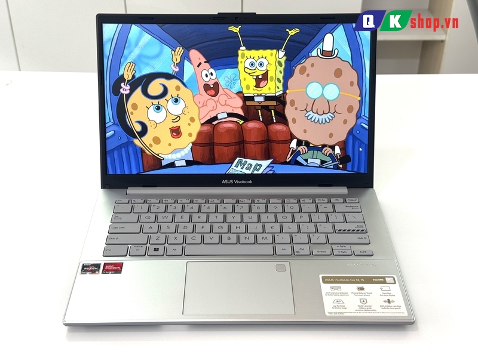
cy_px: 179
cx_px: 239
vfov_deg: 30.3
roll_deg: +1.0
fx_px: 663
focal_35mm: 48
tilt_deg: -33.4
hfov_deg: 39.7
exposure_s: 1/121
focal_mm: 6.76
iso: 50
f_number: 1.78
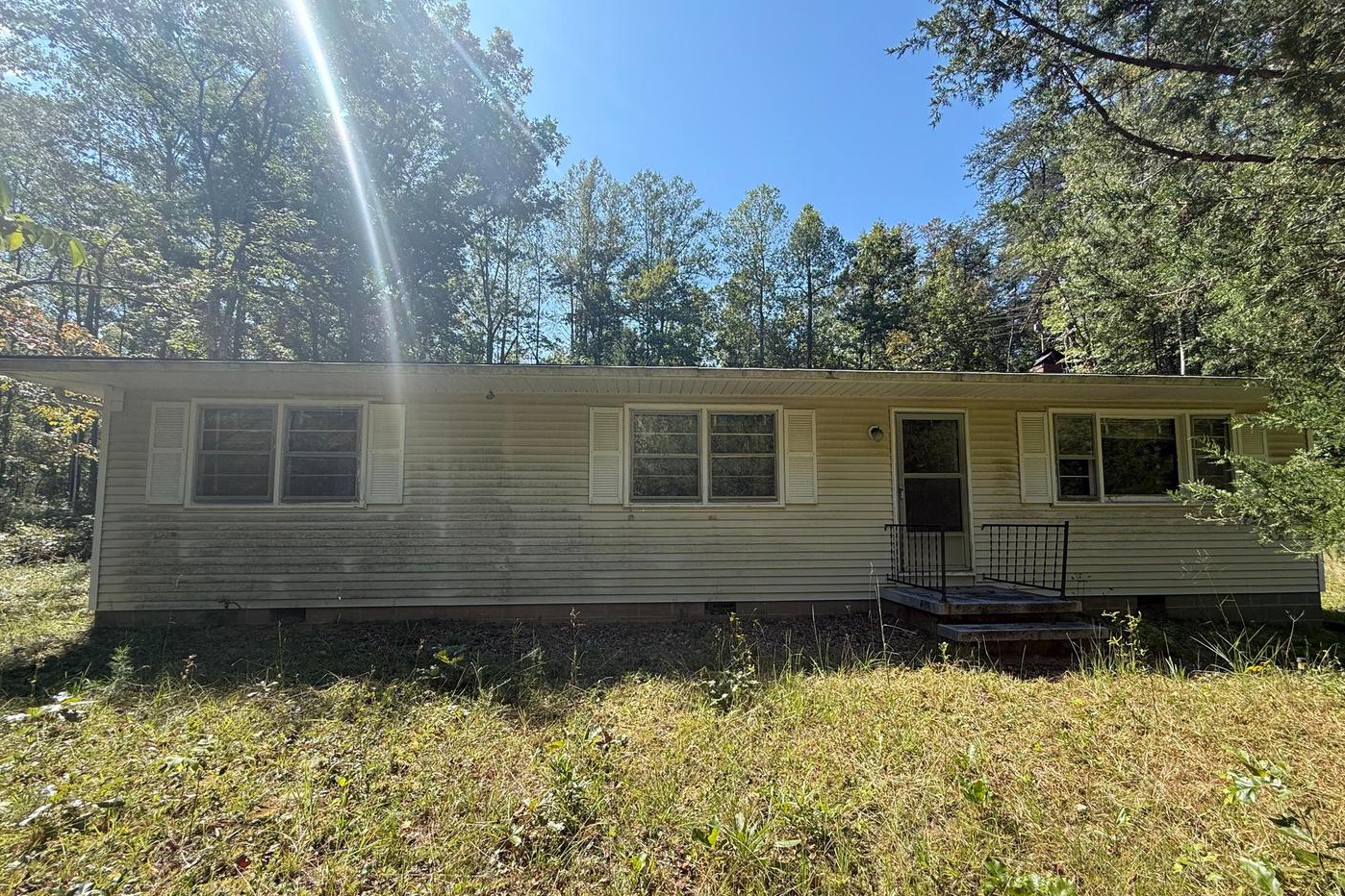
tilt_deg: +4.6
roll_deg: +0.9
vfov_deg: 77.1
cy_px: 490
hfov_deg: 100.4
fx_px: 560
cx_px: 691
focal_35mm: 15
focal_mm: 2.22
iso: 64
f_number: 2.2
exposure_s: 1/486
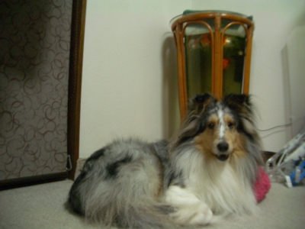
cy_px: 114
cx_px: 152
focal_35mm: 35
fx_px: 308
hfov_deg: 52.6
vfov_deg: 40.7
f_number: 2.6
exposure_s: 1/20
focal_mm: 5.8
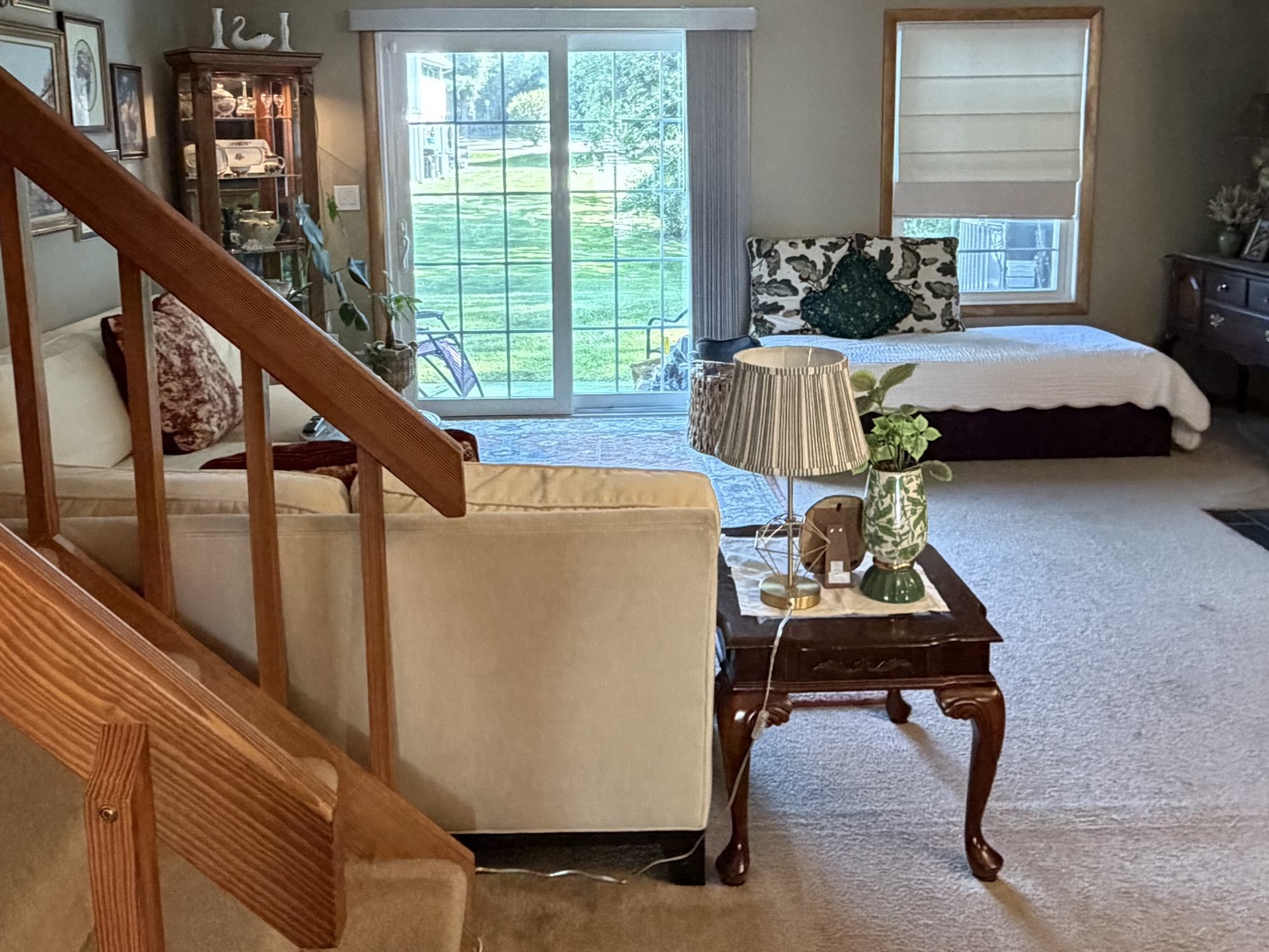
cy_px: 310
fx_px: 1137
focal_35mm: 31
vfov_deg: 44.7
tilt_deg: -8.1
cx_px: 622
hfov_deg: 58.3
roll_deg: +0.7
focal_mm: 2.22
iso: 500
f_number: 2.2
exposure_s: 1/60
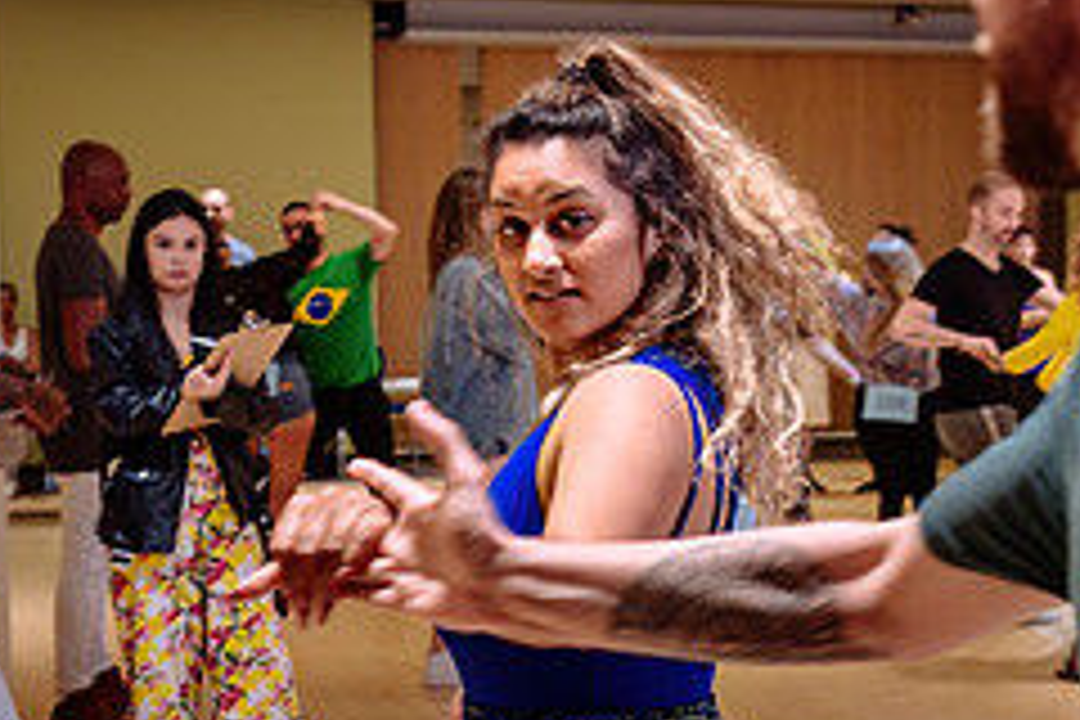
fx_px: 2310
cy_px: 435
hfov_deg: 26.3
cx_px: 555
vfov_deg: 17.7
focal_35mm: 77
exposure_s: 1/60
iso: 640
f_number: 3.2
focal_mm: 28
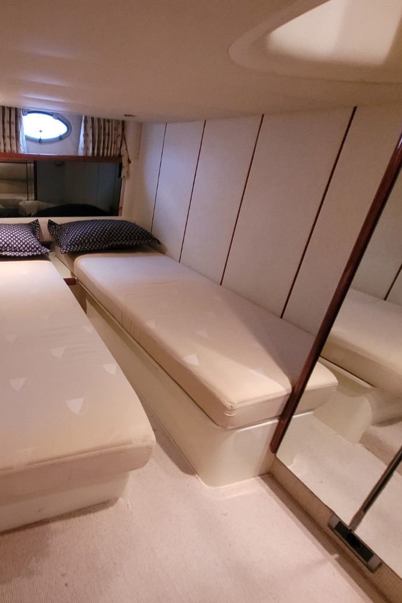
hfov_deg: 58.9
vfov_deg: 86.9
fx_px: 318
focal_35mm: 19
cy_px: 314
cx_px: 73
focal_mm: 1.74
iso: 640
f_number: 2.2
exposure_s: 1/33
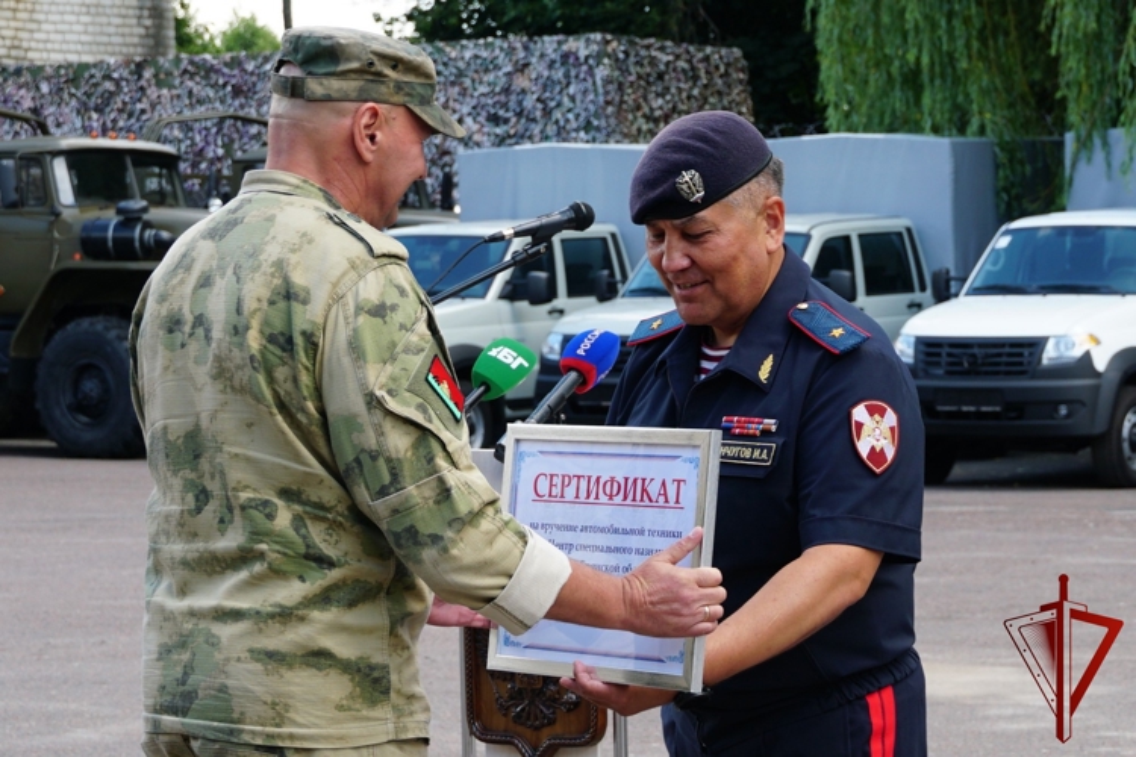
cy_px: 378
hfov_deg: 32.6
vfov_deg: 22.1
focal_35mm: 62
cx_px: 568
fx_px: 1941
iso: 100
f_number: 5.6
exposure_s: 1/100
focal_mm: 41
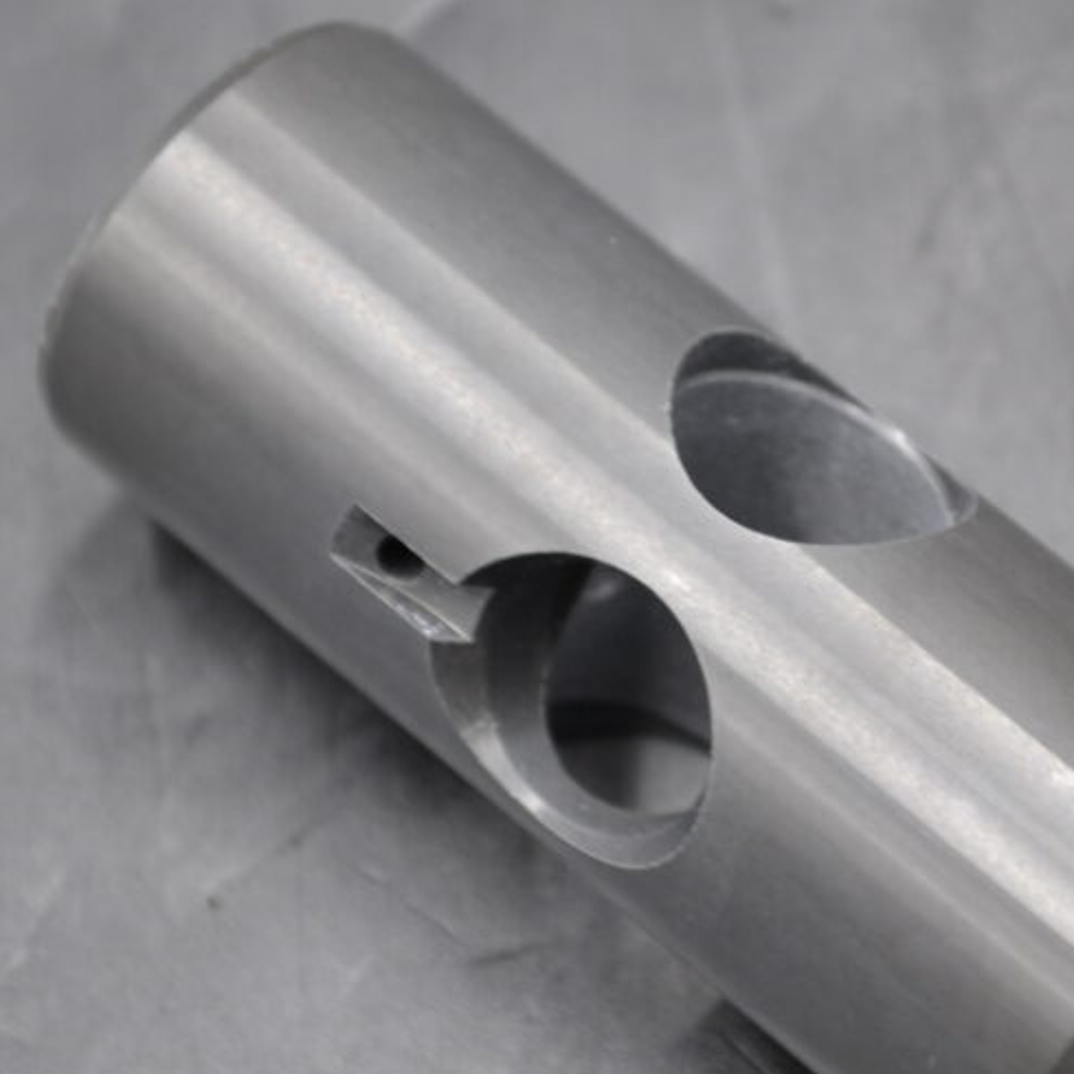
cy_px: 613
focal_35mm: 172
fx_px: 6039
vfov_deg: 10.2
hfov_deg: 10.2
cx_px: 611
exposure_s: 1/25
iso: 400
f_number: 5.6
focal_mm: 55
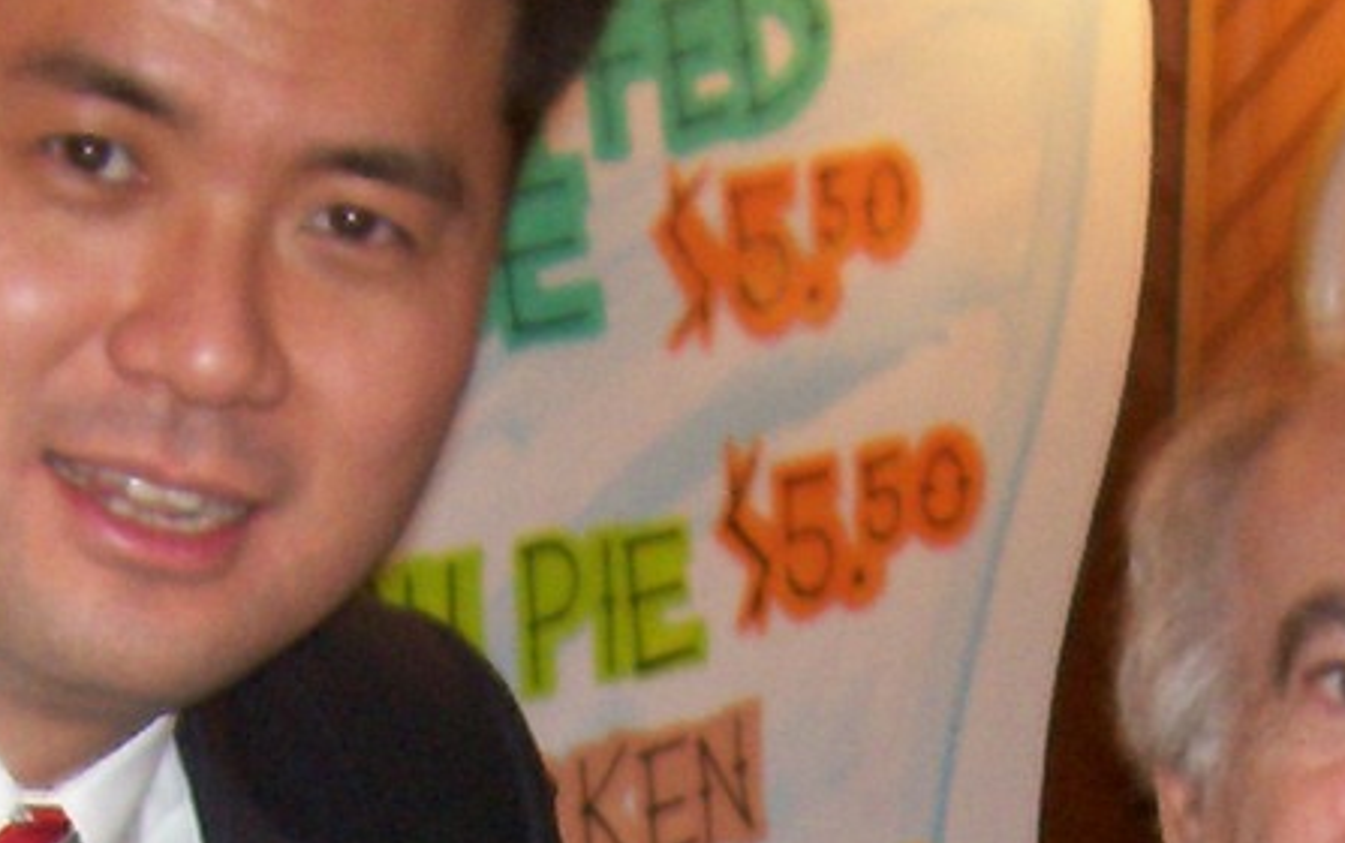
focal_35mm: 165
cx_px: 873
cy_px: 2008
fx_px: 6052
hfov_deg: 12.7
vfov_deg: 7.5
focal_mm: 5.6
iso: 80
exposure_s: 1/64
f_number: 2.7
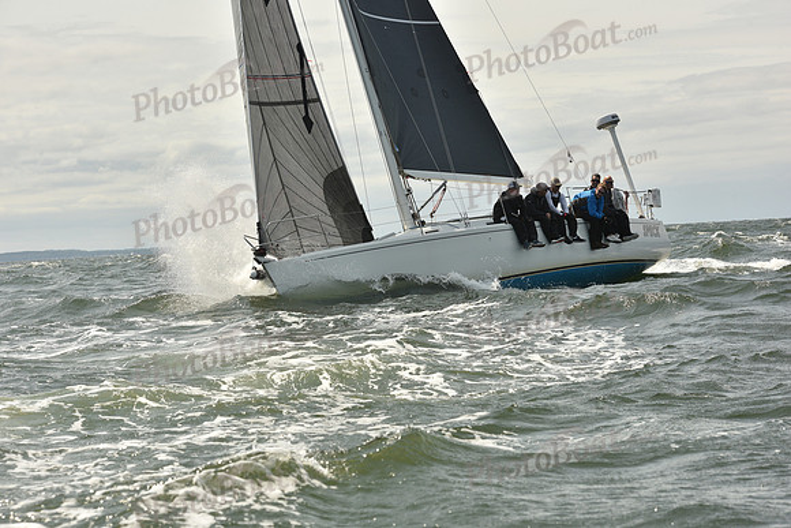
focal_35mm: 102
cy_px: 264
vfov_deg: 13.4
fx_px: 2242
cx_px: 396
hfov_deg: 20.0
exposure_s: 1/800
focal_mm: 102
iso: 250
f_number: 10
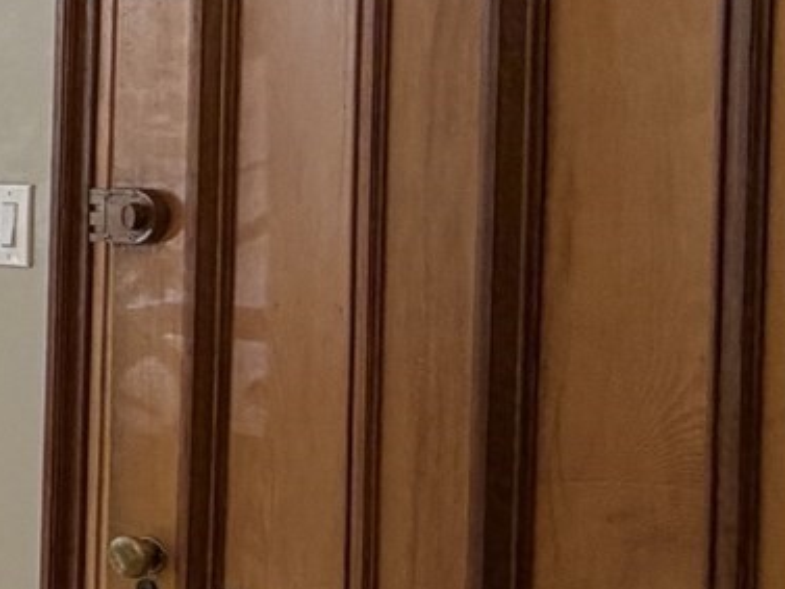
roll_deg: -0.3
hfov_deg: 16.1
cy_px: 204
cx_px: -979
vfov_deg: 19.3
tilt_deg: -1.5
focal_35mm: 76
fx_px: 1724
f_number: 2.2
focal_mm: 2.22
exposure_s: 1/120
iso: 80
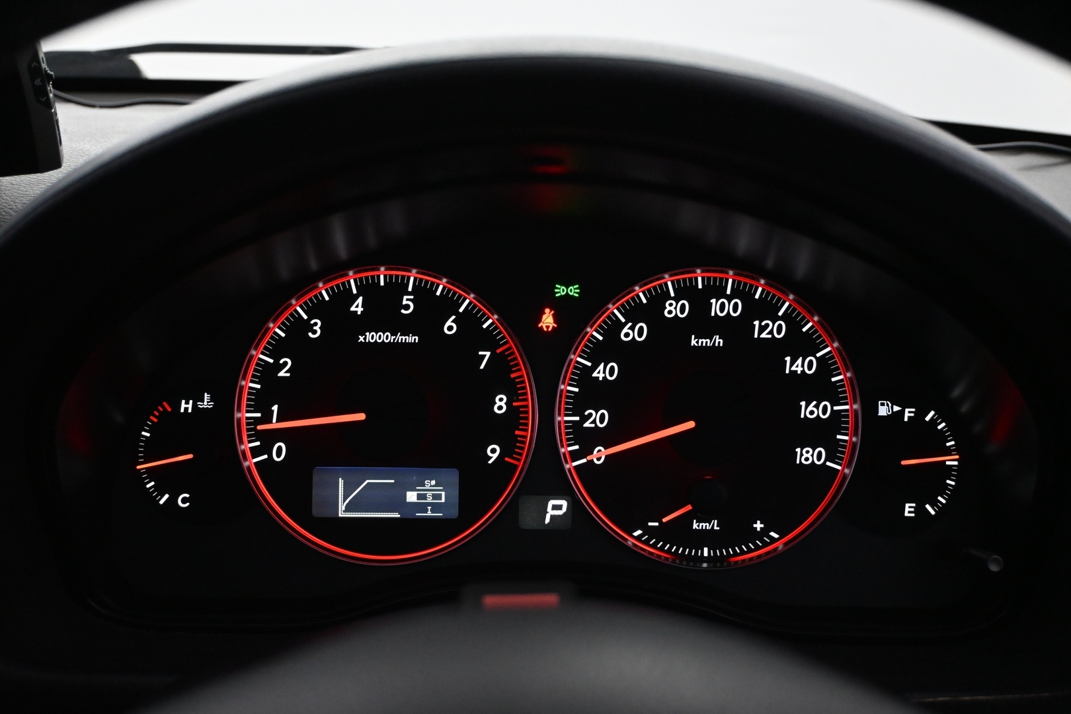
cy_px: 357
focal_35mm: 41
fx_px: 1227
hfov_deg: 47.2
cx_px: 536
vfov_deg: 32.4
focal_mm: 27.5
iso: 3200
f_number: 4.5
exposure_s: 1/80
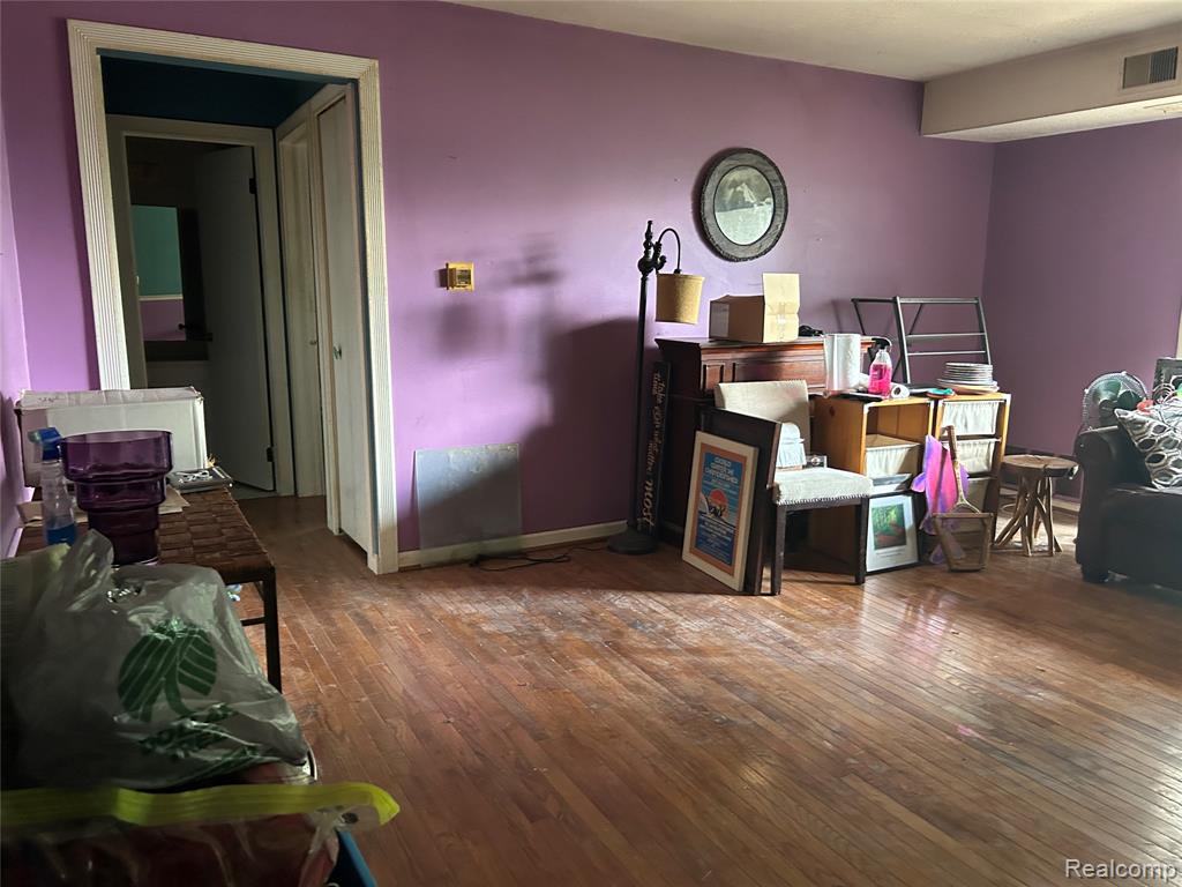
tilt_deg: -7.6
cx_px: 591
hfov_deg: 67.3
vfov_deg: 53.1
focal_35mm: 26
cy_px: 444
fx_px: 888
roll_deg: +0.2
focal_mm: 5.7
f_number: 1.5
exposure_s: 1/49
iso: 500
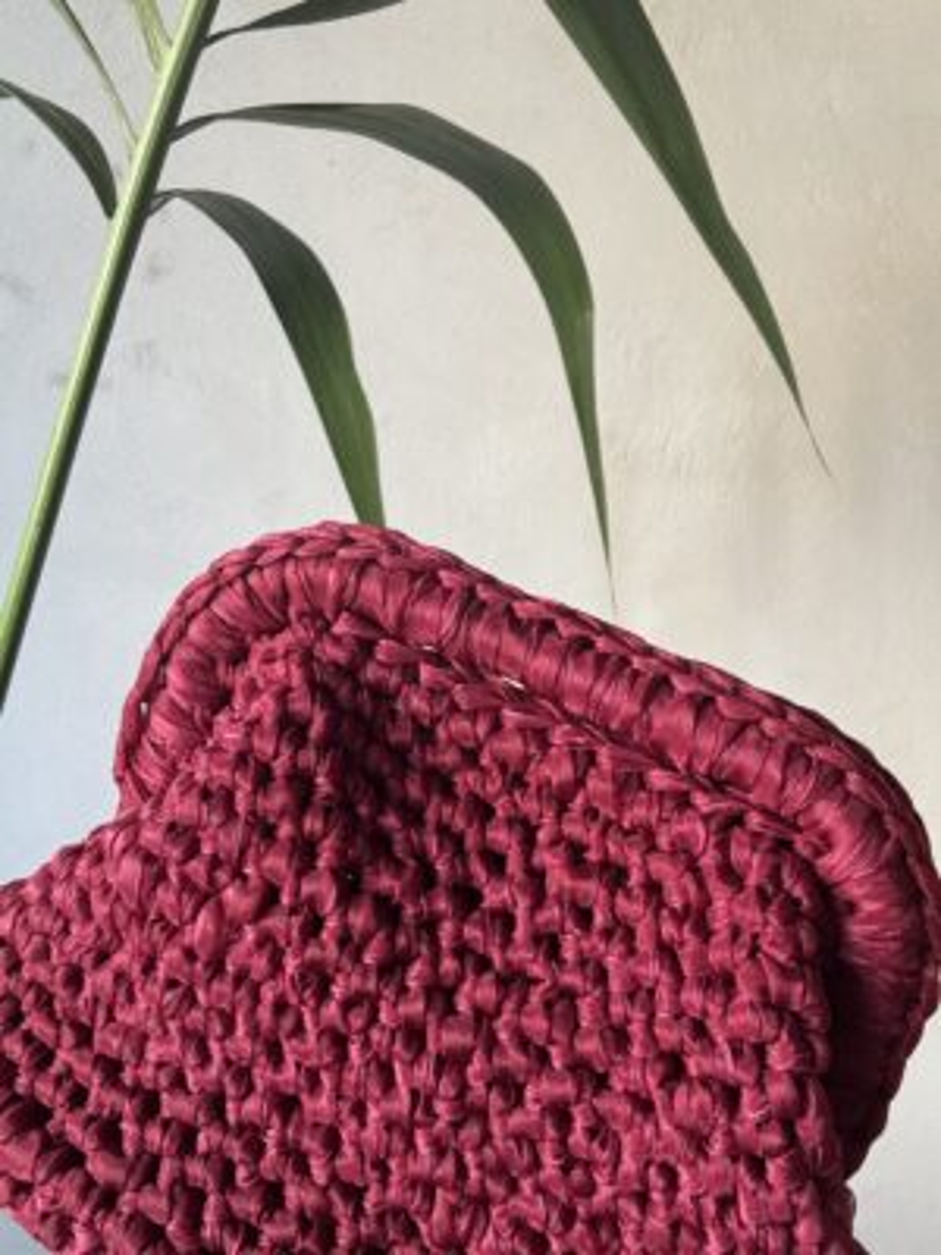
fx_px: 1087
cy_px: 628
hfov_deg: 46.8
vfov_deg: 60.0
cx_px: 470
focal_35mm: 30
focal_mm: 2.69
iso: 160
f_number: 1.9
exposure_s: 1/60
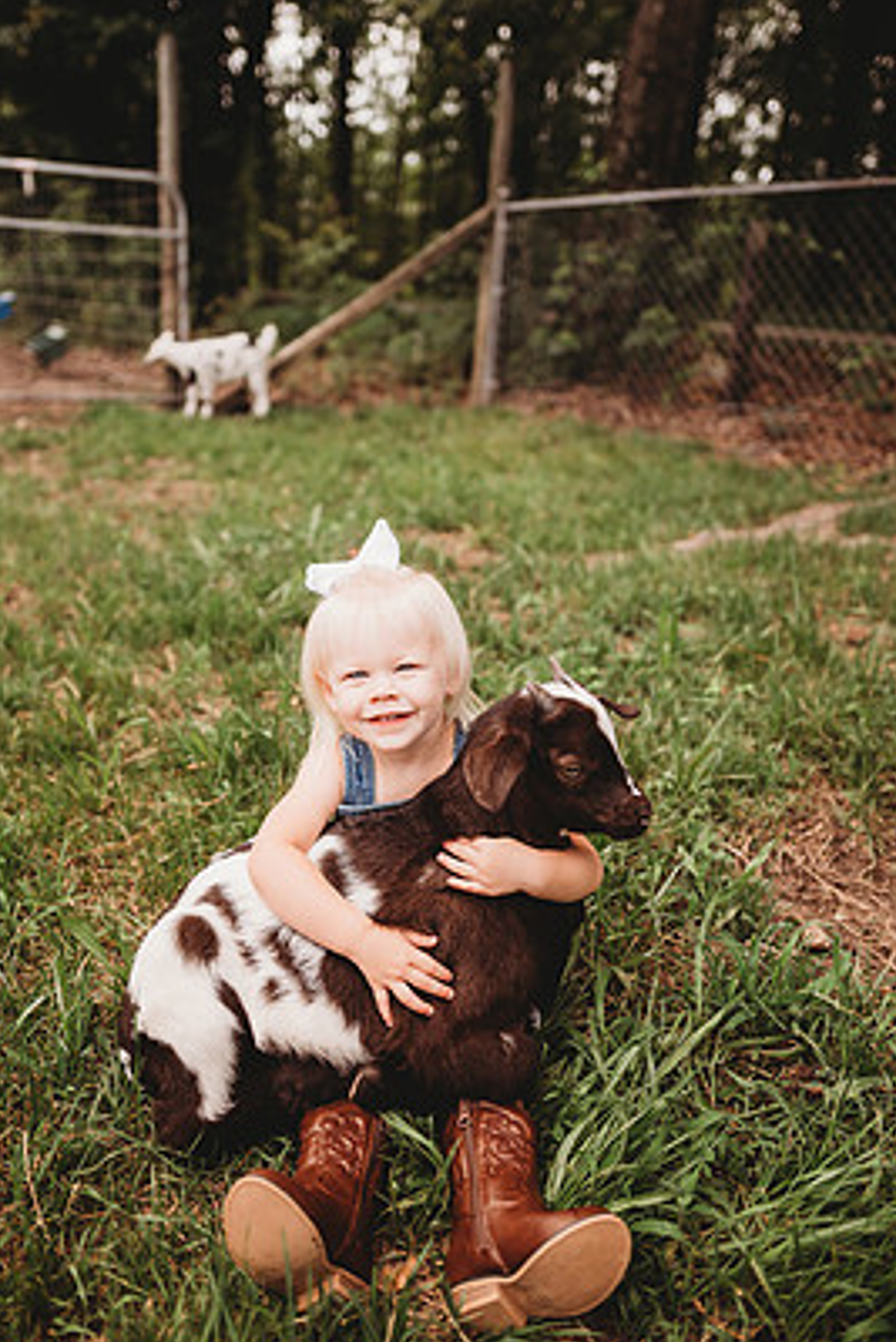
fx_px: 1007
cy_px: 617
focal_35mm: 27
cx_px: 413
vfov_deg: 67.3
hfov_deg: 47.9
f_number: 2.2
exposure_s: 1/400
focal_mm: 24
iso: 100
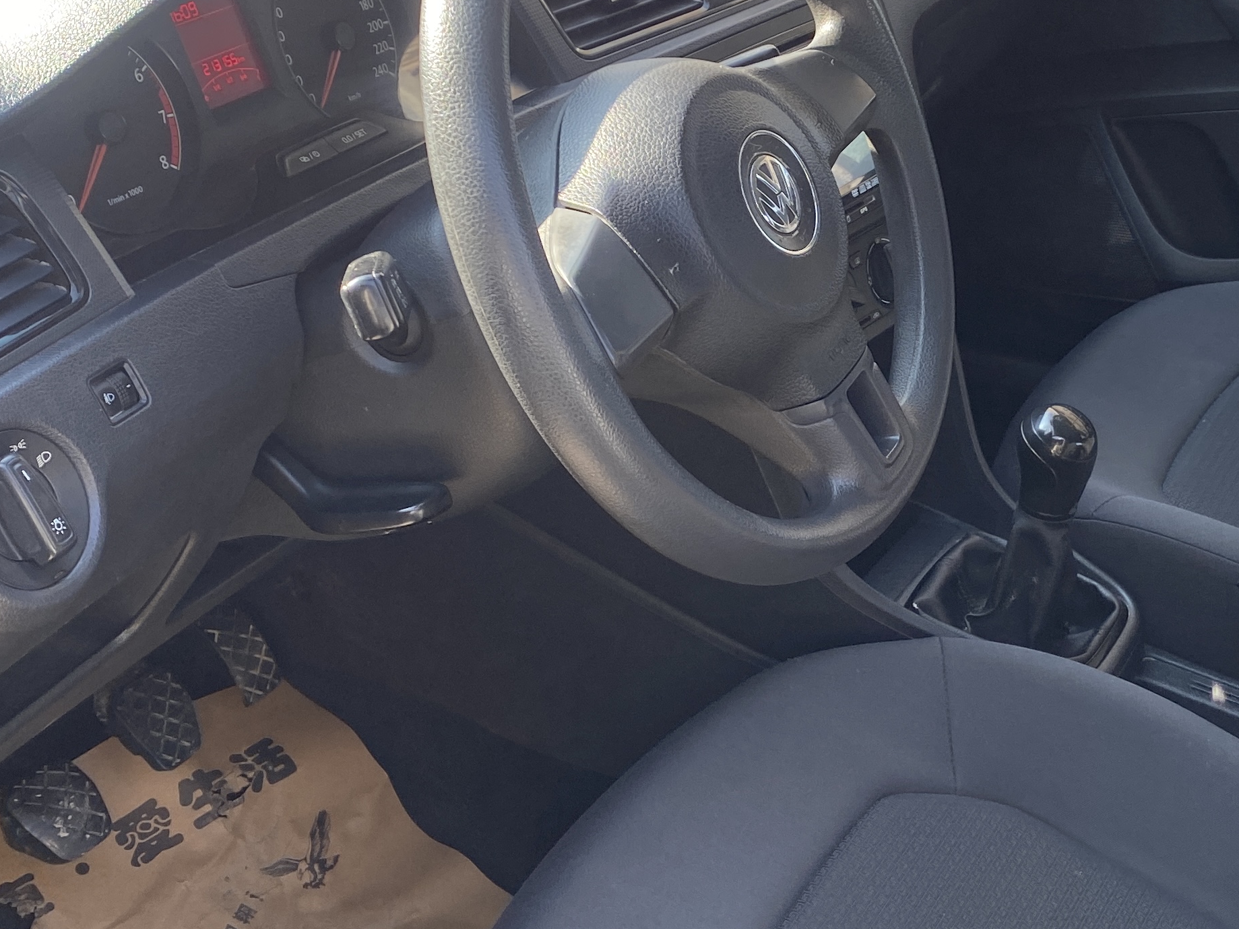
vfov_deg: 25.6
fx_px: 2040
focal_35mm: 57
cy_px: 394
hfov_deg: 33.3
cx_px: 881
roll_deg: -0.4
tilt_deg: -26.3
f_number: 1.8
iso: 32
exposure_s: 1/136
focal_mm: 4.25
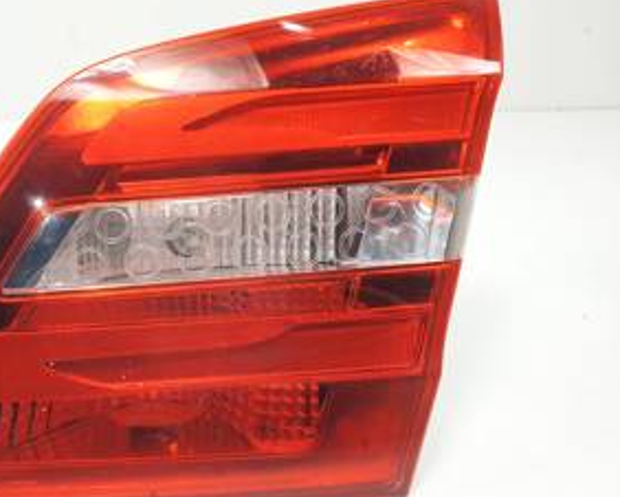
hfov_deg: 49.2
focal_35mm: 36
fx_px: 661
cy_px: 248
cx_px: 196
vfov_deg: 41.2
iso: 50
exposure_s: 1/178
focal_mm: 4.3
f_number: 2.4
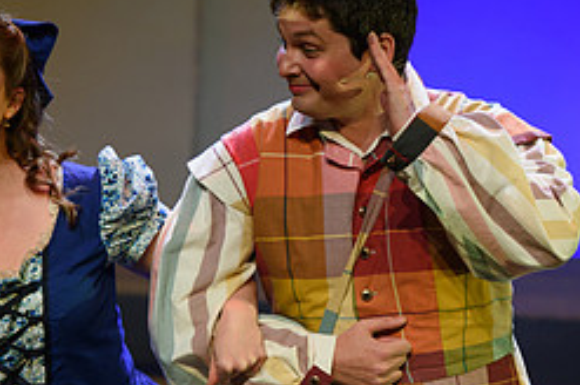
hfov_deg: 7.2
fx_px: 4618
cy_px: 134
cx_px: 160
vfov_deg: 4.8
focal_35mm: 287
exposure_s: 1/160
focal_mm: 122
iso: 800
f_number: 2.8
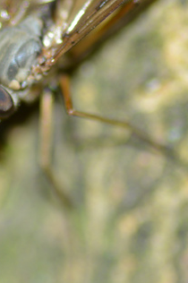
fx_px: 2386
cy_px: 40
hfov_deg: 4.5
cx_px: 92
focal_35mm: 304
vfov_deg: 6.8
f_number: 4.5
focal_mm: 100
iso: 100
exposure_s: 1/200
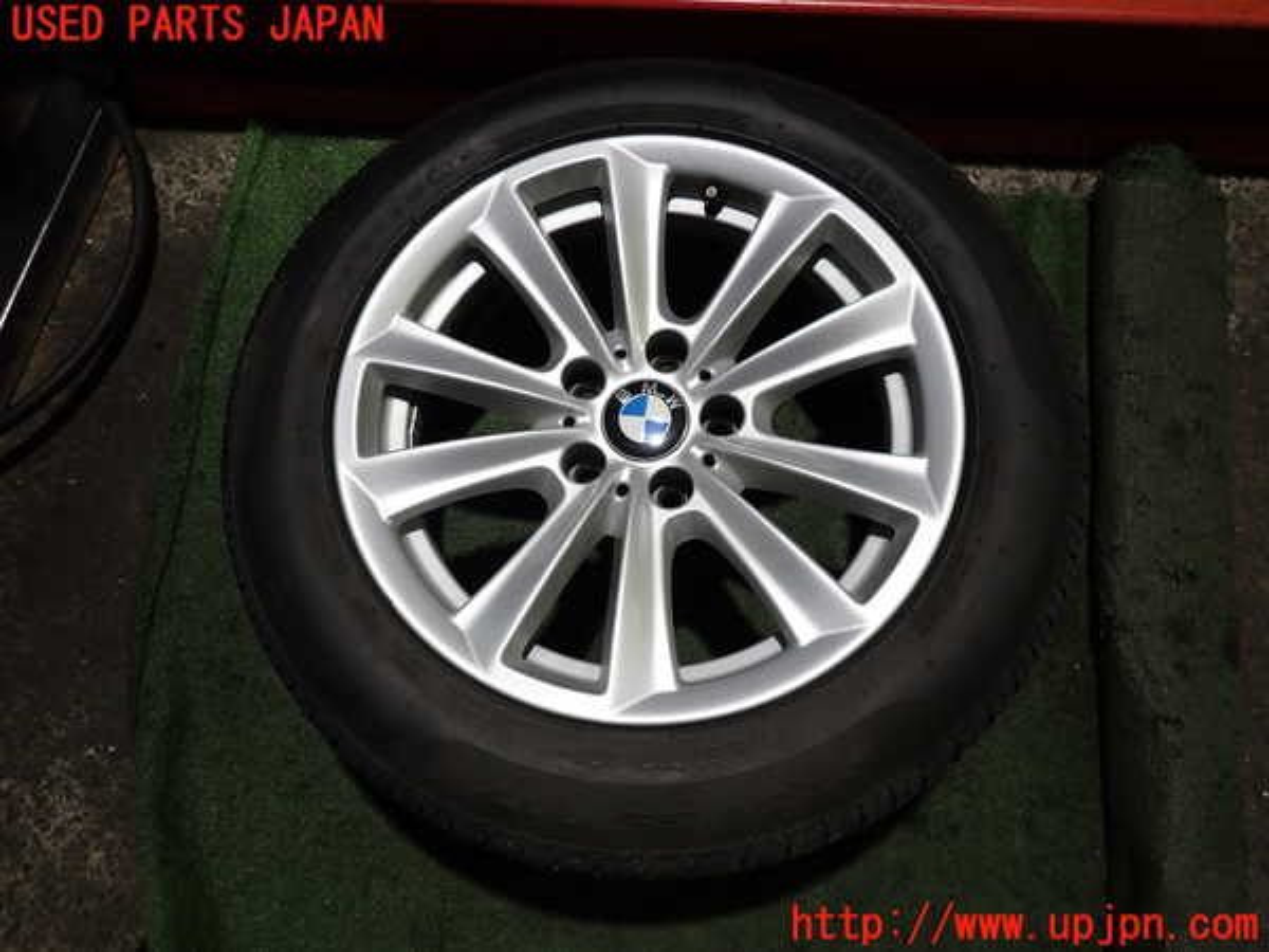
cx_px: 634
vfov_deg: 54.9
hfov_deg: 69.4
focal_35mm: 25
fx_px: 916
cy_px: 476
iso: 200
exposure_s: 1/40
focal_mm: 4.5
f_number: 2
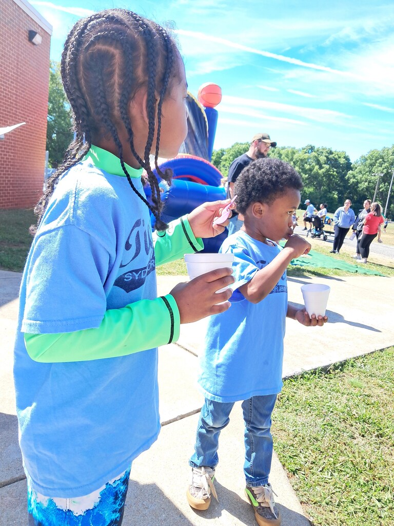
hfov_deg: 51.4
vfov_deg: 65.3
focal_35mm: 27
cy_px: 263
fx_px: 410
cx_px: 197
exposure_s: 1/212
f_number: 1.8
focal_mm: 4
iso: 50
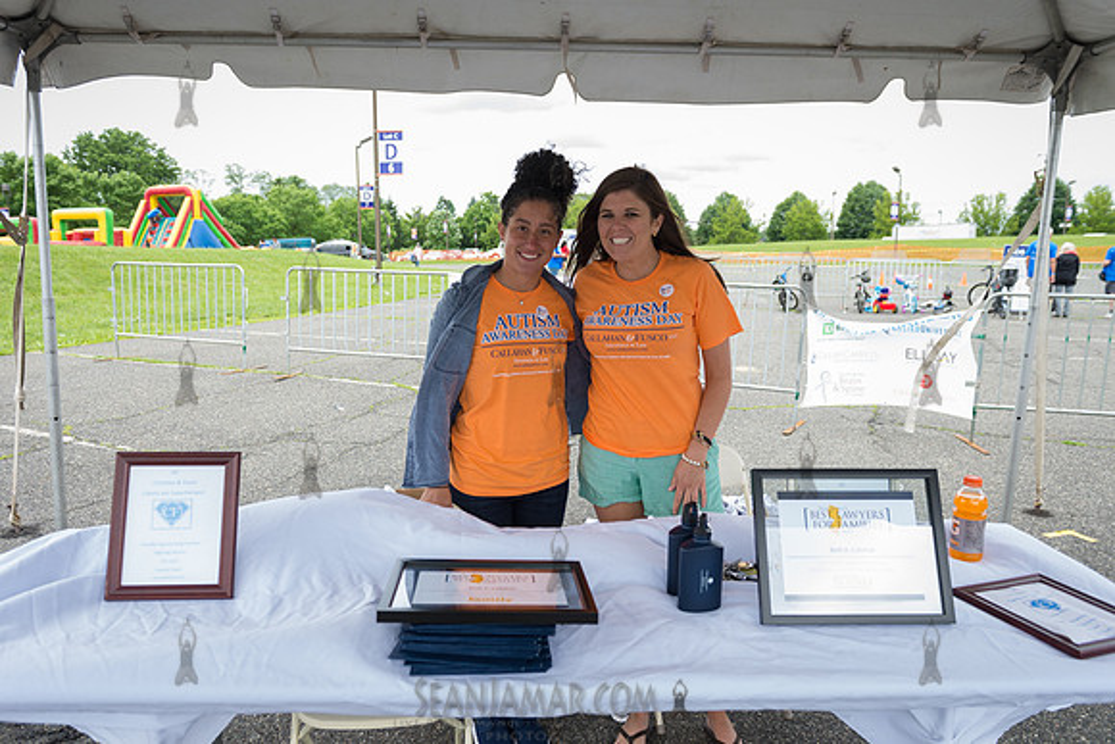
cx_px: 558
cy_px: 372
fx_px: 836
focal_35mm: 27
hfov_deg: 67.4
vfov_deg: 48.0
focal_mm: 27
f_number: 4
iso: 200
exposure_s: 1/250
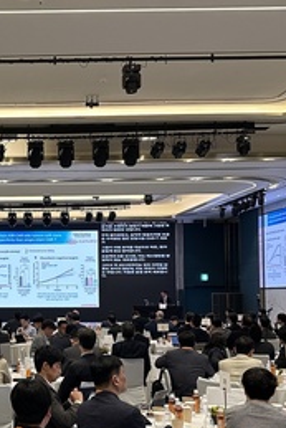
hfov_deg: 23.6
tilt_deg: +1.9
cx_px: -26
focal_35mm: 54
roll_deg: +0.0
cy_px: 268
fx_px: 643
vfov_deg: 36.6
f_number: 1.78
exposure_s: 1/72
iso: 200
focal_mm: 6.86
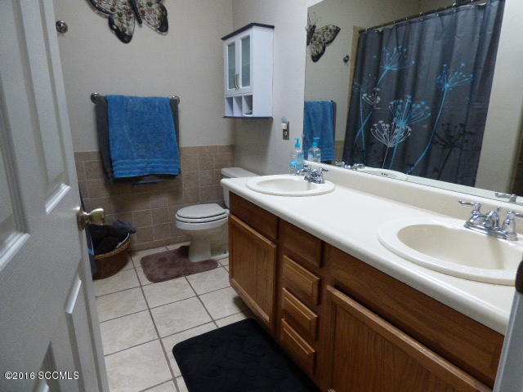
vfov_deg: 66.0
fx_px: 302
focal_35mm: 20
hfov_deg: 81.7
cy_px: 196
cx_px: 262
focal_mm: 3.58
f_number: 2.8
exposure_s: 1/125
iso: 500
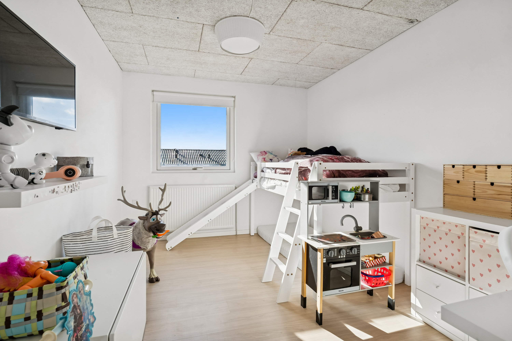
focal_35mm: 18
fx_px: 263
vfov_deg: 65.9
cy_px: 170
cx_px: 256
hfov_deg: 88.4
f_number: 8
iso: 200
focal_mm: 18.5
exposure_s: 1/125
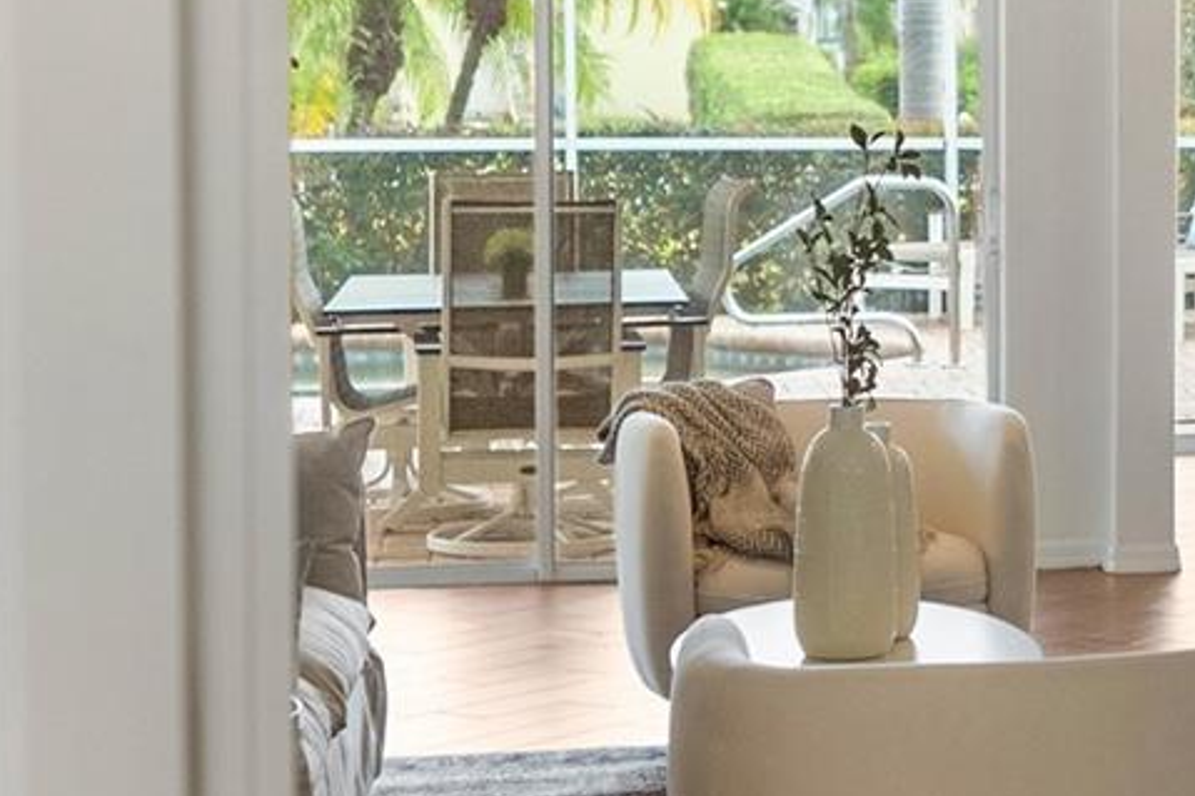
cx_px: 1444
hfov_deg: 16.7
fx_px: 3882
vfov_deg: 11.6
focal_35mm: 117
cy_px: 67
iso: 2000
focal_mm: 35
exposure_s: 1/750
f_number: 2.8
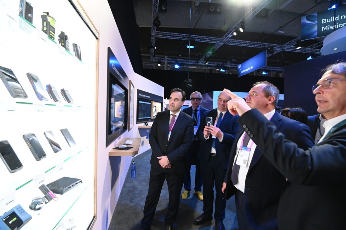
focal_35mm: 16
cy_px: 115
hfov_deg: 96.8
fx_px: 154
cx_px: 173
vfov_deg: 73.7
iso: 8000
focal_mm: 16
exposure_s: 1/400
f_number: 4
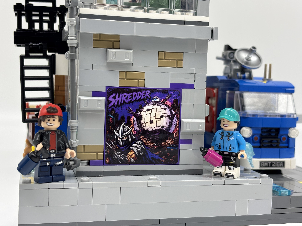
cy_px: 113
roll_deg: -1.8
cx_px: 151
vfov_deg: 28.0
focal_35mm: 52
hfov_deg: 36.8
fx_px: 454
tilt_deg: -4.1
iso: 40
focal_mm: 5.96
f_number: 1.6
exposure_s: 1/122
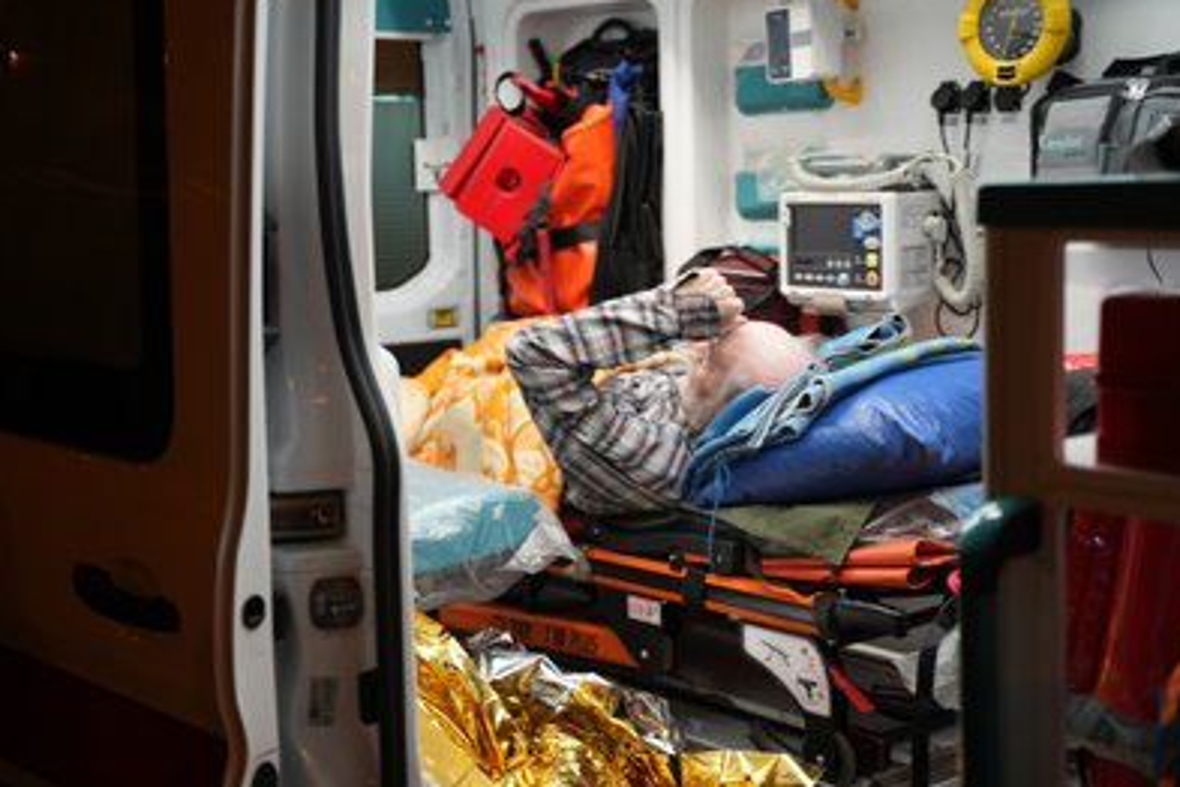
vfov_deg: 24.6
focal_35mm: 55
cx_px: 595
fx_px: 1803
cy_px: 392
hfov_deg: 36.2
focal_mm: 54
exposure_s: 1/60
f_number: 2.8
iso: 500
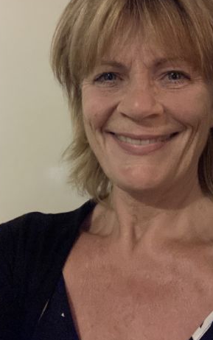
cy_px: 152
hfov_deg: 28.9
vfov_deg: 45.2
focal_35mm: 44
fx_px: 408
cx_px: 156
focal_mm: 2.87
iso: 1600
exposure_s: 1/17
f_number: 2.2
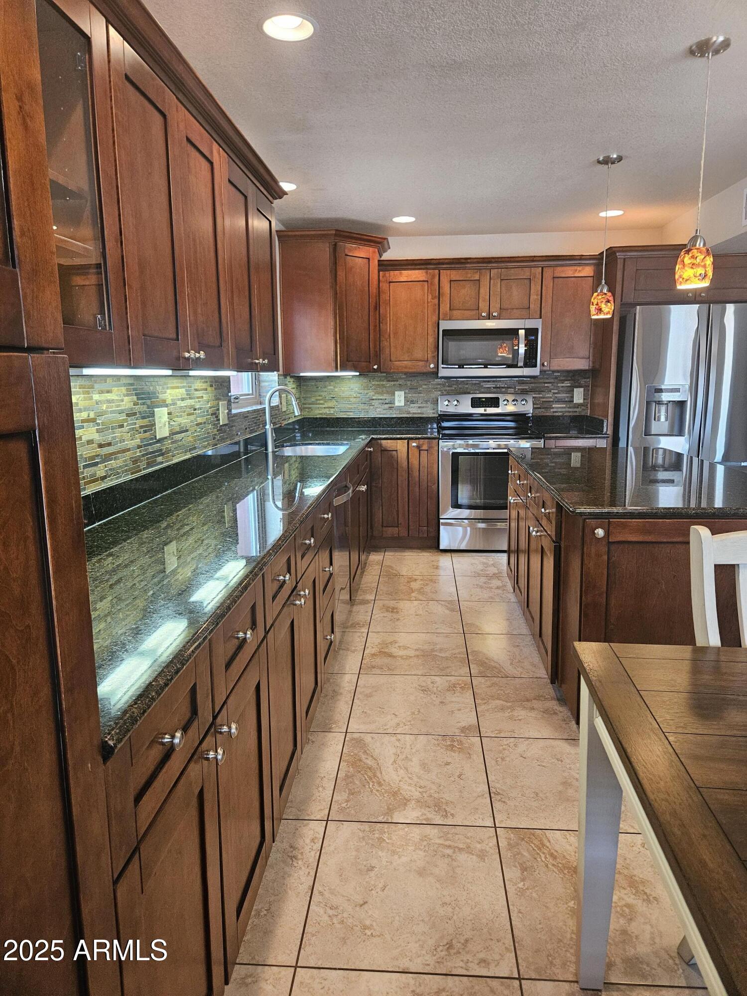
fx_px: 662
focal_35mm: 23
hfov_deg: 58.9
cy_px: 498
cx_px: 374
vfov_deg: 73.9
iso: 500
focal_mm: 5.4
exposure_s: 1/120
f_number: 1.8
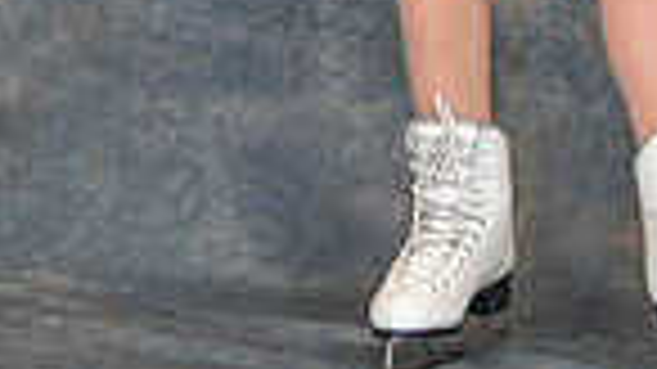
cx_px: 415
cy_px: -696
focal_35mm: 438
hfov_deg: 4.9
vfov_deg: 2.7
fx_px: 7628
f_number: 2.5
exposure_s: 1/160
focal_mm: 85
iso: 1000
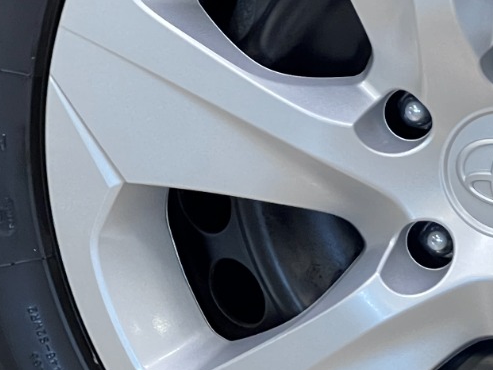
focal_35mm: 250
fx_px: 3561
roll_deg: -1.0
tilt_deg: -17.0
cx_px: 424
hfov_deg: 7.9
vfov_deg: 5.9
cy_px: 215
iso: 320
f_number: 2.8
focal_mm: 9
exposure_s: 1/60
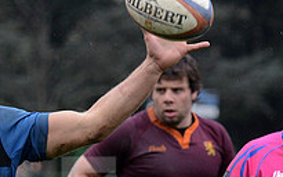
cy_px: 198
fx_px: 3454
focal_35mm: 448
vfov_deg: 2.9
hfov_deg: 4.7
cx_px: 1
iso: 2500
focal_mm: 155
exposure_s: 1/500
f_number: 4
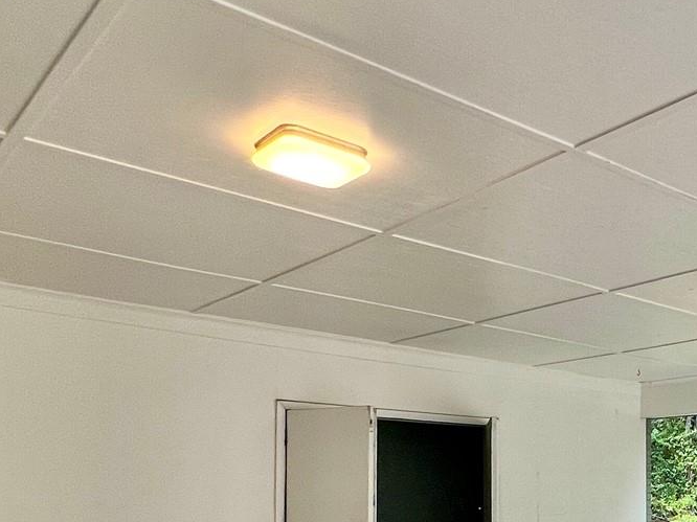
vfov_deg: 33.0
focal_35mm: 40
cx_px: 702
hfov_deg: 40.7
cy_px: 522
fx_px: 805
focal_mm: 1.57
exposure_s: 1/120
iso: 100
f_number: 1.8
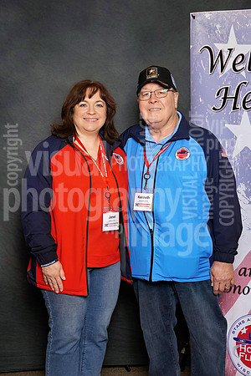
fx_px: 753
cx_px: 126
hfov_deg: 18.9
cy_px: 188
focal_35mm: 72
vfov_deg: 28.1
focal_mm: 48
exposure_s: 1/100
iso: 640
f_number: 8
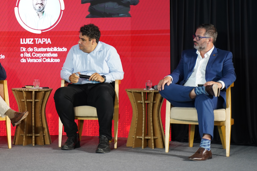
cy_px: 38
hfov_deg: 19.1
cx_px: 52
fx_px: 757
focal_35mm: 106
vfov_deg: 12.9
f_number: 2.8
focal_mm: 66
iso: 1000
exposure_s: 1/250
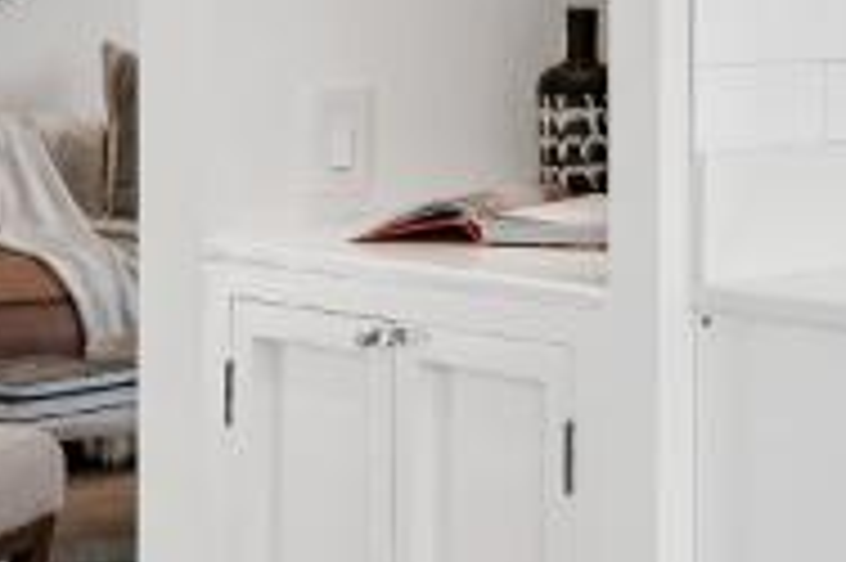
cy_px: -175
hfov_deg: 15.9
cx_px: 1467
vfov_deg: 11.9
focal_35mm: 112
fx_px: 2630
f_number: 8
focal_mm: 14
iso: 200
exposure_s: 1/50
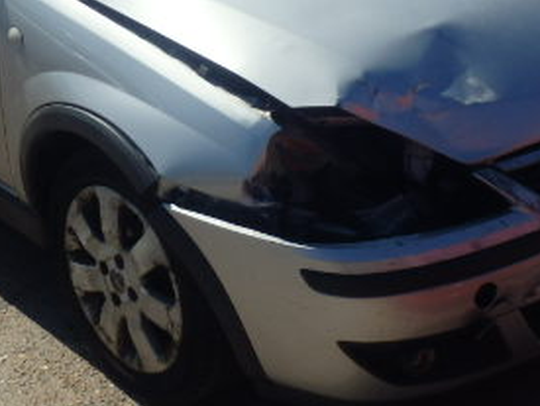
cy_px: 61
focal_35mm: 79
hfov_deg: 24.6
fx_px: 1234
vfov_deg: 18.5
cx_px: 198
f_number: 13
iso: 200
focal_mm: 6.1
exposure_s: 1/250
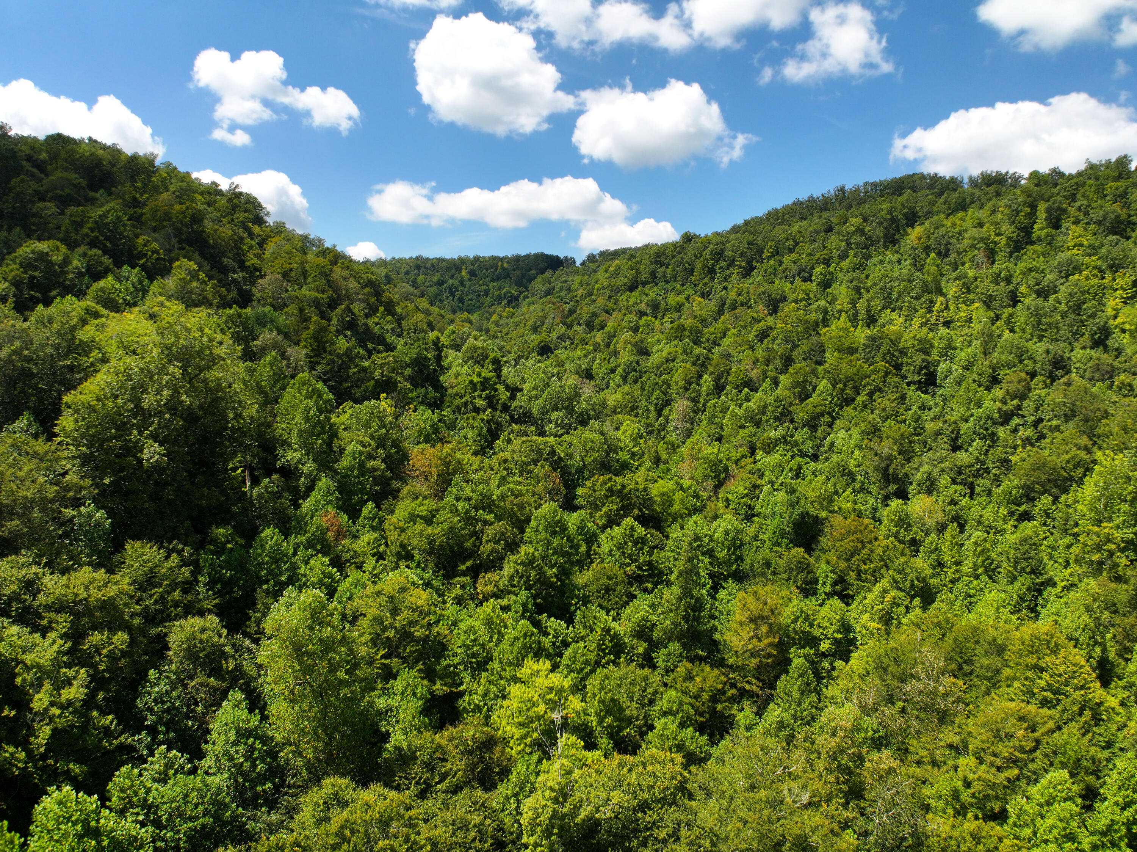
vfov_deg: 56.8
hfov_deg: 71.6
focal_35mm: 24
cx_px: 568
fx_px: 788
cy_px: 426
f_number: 2.8
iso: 120
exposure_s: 1/1600
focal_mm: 12.29
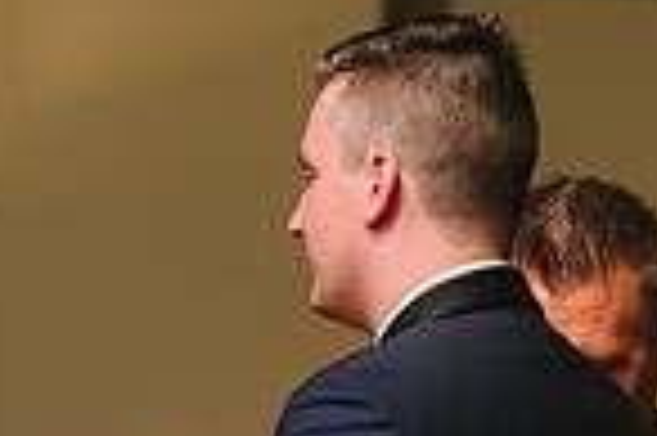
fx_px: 14529
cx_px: 50
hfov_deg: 2.6
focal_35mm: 797
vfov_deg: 1.7
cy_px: 632
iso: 1600
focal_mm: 200
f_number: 2.8
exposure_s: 1/200
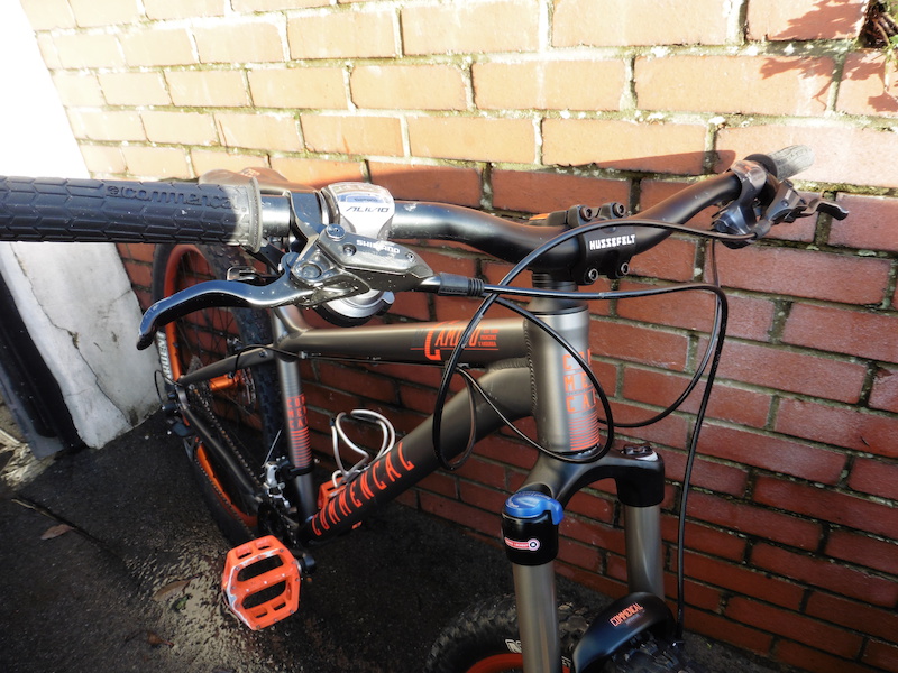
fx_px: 623
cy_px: 336
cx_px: 449
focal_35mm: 24
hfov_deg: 71.6
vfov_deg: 56.8
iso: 100
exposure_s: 1/100
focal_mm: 4.3
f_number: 3.3
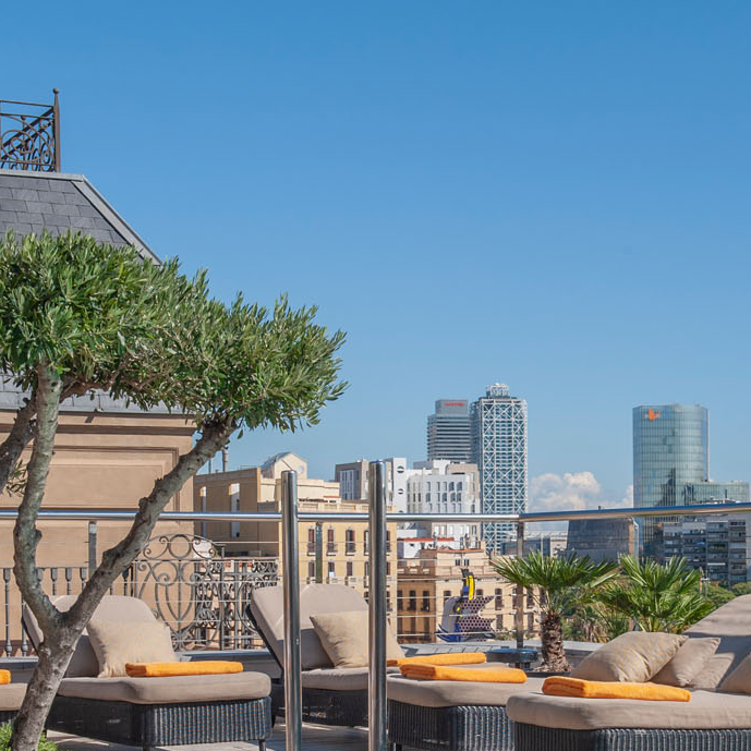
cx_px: 453
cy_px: 545
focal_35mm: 80
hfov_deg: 21.6
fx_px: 1964
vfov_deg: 21.5
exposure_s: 1/320
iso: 200
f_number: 11
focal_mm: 40
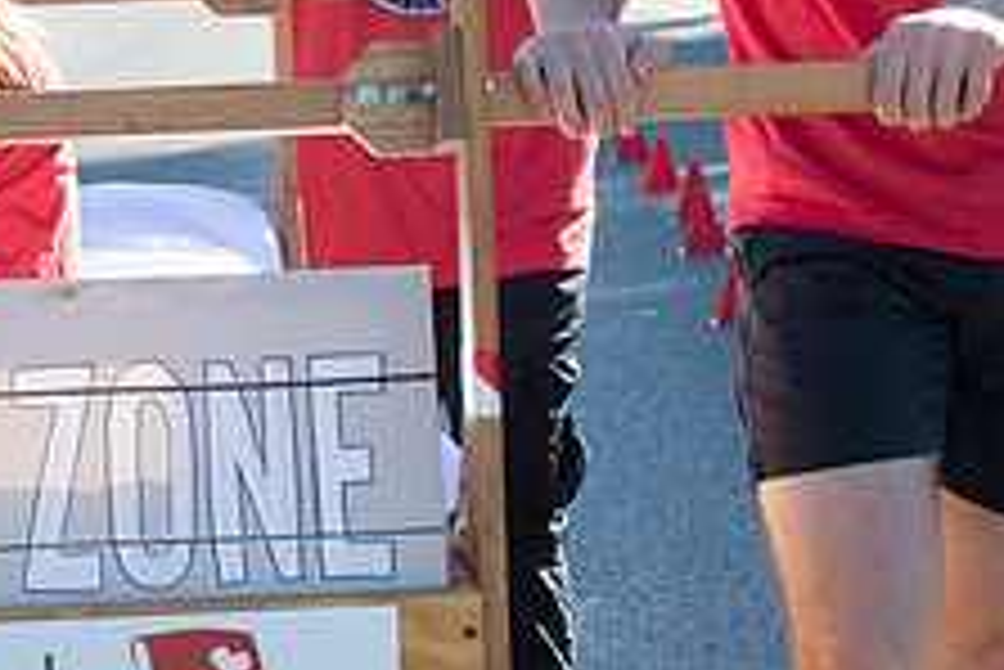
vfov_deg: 7.5
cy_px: 38
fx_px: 5079
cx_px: -126
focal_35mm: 182
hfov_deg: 11.1
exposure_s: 1/250
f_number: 7.1
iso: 200
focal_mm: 70
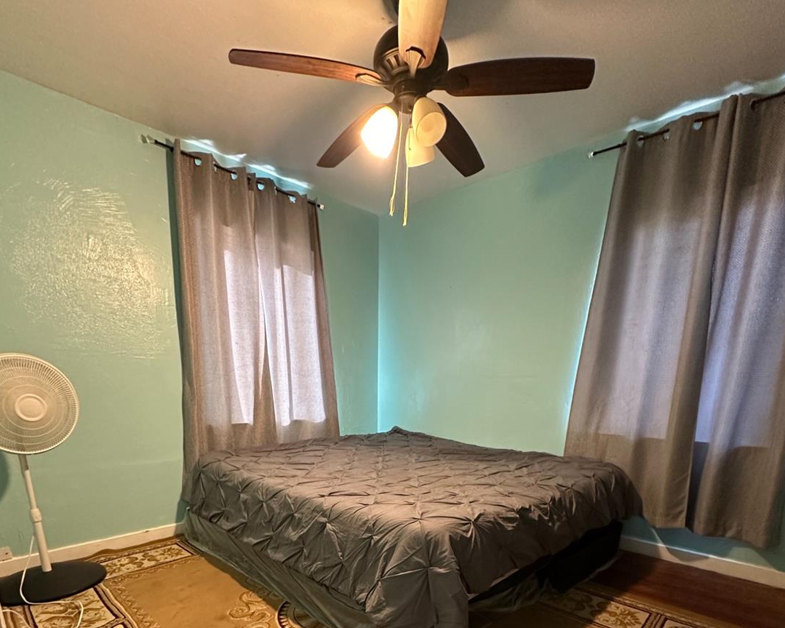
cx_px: 395
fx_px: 441
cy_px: 510
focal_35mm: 19
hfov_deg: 83.3
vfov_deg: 64.1
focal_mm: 2.22
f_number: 2.2
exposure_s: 1/60
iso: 500
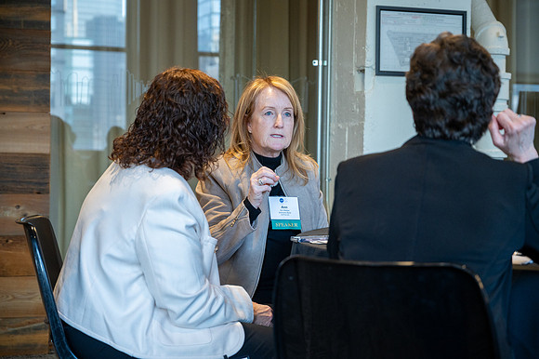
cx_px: 270
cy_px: 180
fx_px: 1047
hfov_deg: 28.9
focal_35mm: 70
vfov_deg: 19.4
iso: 1600
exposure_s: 1/125
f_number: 4
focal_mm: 70
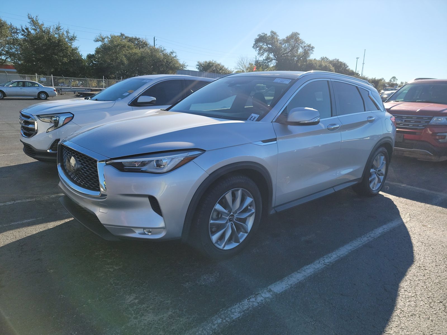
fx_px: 310
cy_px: 168
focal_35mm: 24
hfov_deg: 71.6
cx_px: 224
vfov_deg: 56.8
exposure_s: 1/750
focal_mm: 6.7
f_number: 1.8
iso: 50
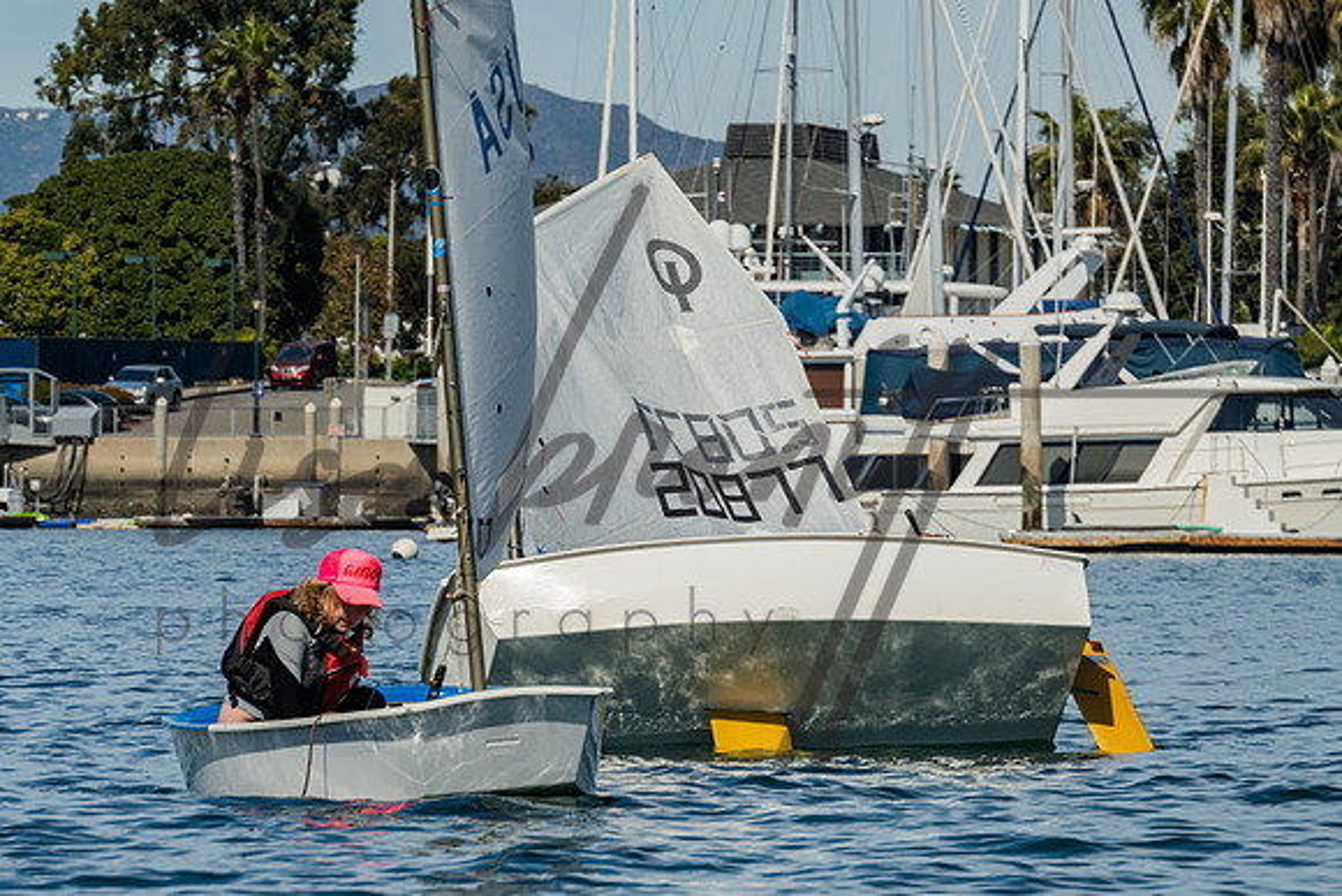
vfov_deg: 4.2
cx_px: 819
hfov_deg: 6.3
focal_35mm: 328
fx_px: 12221
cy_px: 409
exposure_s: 1/400
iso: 250
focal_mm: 200
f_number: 10
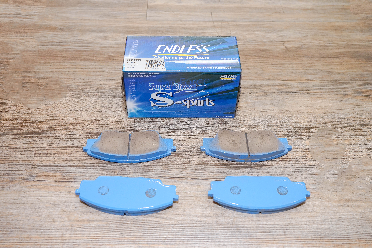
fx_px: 393
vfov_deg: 35.1
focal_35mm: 38
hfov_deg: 50.7
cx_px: 186
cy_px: 124
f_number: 7.1
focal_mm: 38
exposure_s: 1/50
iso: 1000
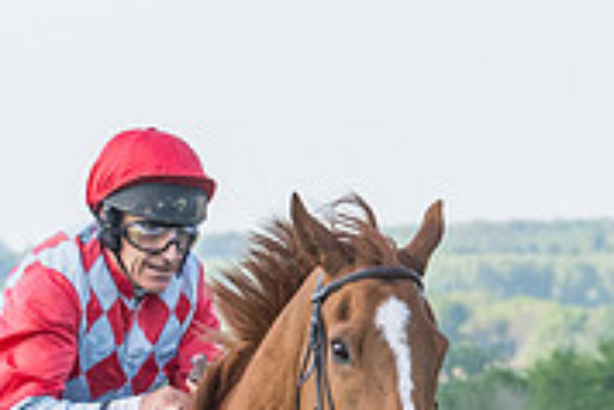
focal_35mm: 512
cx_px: 287
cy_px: 825
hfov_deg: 4.0
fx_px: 8739
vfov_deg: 2.7
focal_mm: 70
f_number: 4
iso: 800
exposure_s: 1/2500
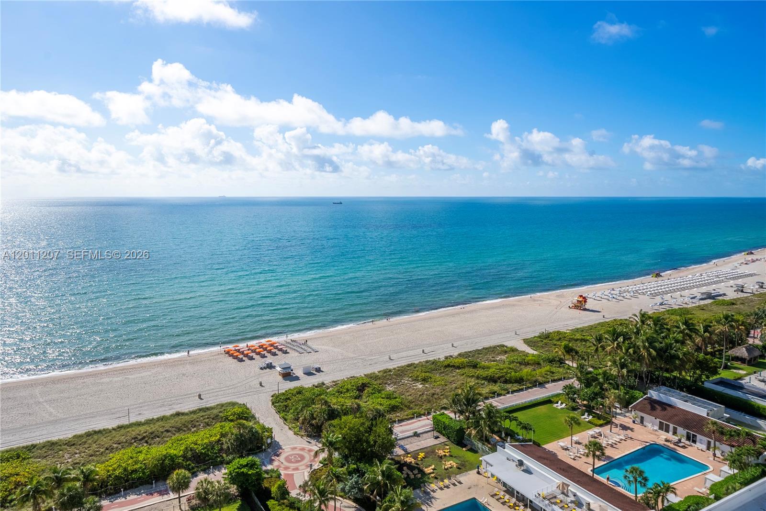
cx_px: 383
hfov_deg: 73.7
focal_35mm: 24
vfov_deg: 53.2
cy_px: 256
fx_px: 511
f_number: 8
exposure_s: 1/1250
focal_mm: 24
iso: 200
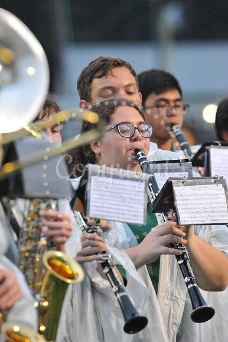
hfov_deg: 2.3
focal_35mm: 600
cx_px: 114
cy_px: 171
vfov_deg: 3.4
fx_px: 5706
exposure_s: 1/200
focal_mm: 600
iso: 6400
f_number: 11
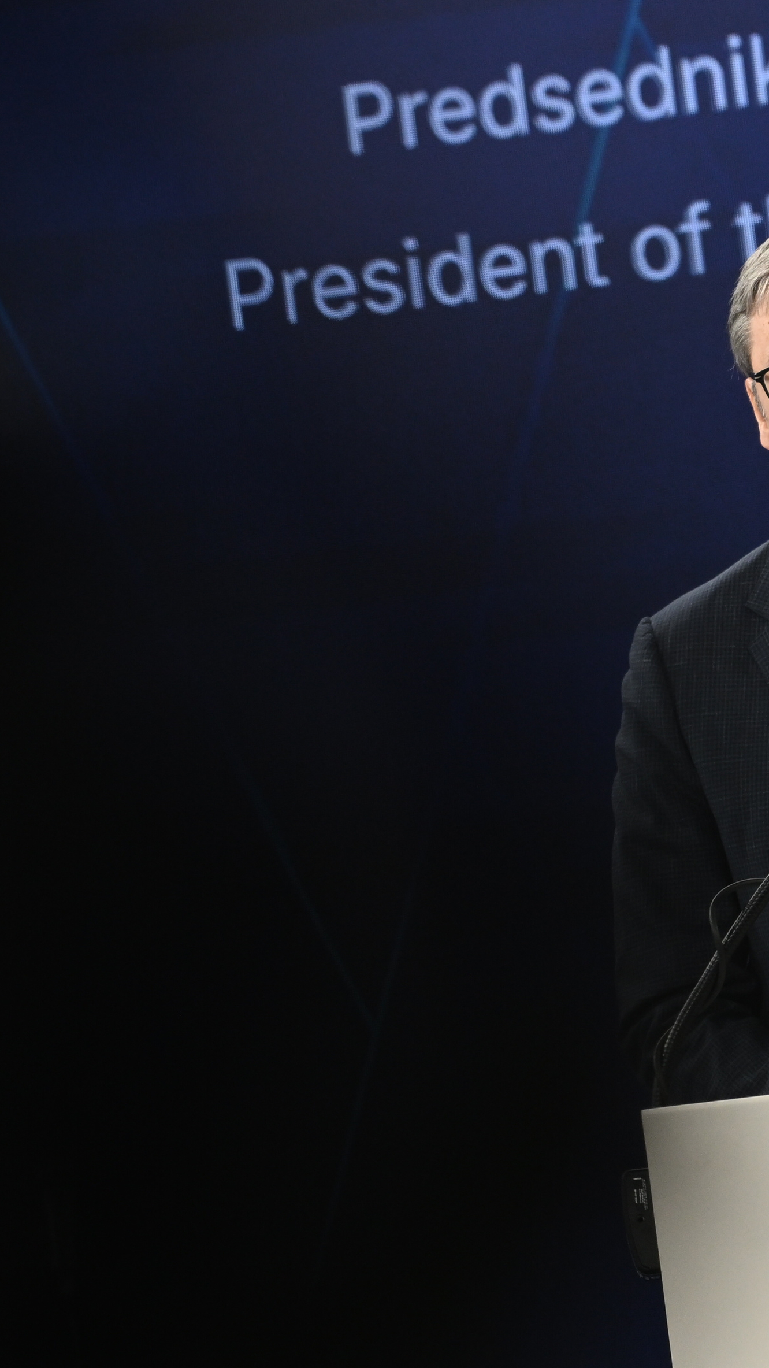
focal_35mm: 478
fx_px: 17332
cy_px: 677
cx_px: 564
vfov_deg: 4.5
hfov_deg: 2.5
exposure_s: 1/400
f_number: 4
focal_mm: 200
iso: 1000
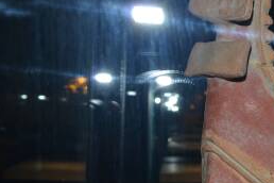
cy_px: 139
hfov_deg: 20.1
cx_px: 355
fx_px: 708
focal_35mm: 93
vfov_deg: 14.6
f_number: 8
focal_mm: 20
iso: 100
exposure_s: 1/60
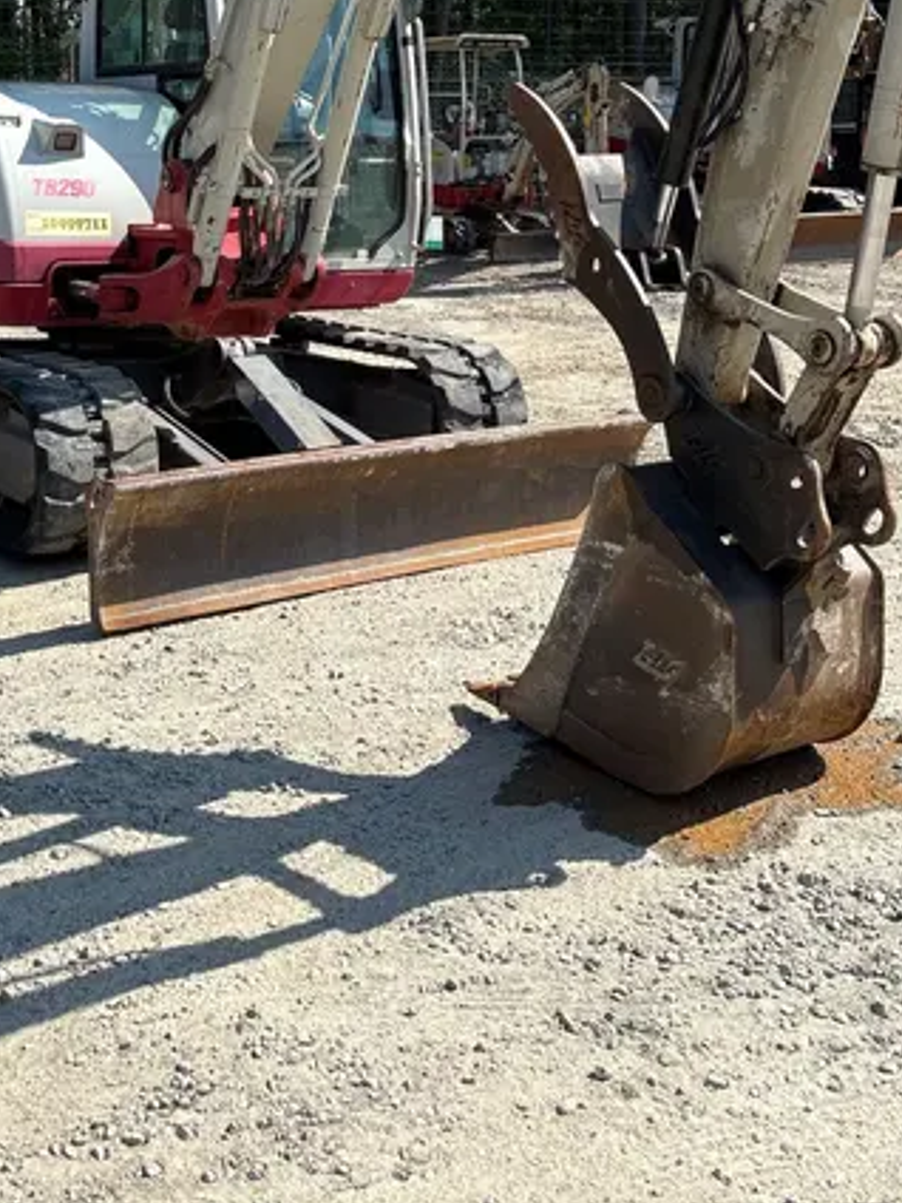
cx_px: 417
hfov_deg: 32.2
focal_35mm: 45
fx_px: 1563
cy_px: 169
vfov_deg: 39.6
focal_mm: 5.96
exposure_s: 1/2105
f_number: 1.6
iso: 50
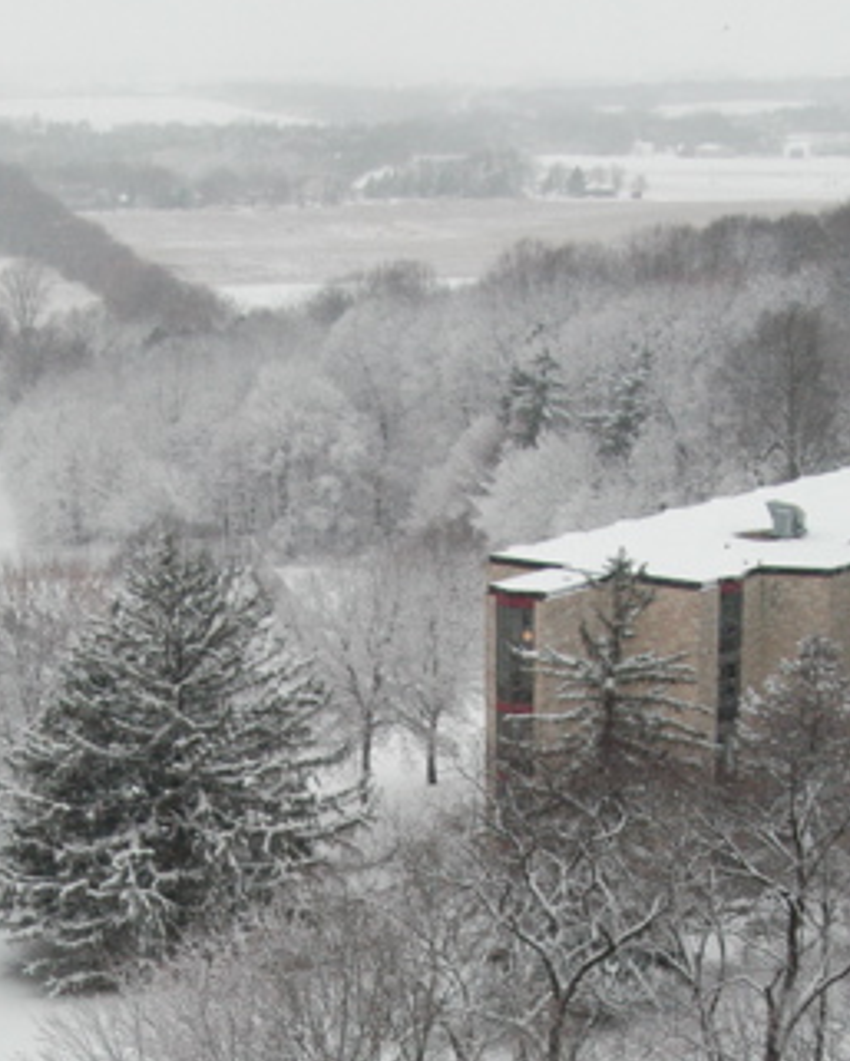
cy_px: 1041
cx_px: 380
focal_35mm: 83
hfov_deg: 18.5
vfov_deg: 22.2
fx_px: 2609
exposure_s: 1/250
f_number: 8
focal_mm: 28
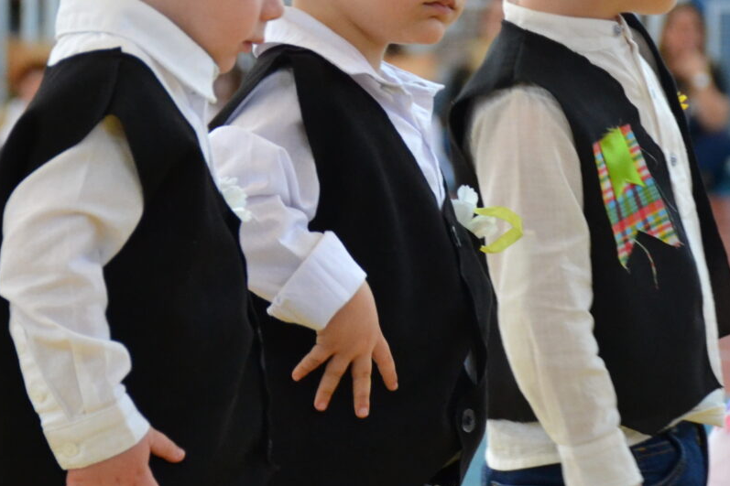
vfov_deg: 4.0
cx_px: 325
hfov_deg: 6.0
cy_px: 205
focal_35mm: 343
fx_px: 6958
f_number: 5.3
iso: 1400
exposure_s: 1/60
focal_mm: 95
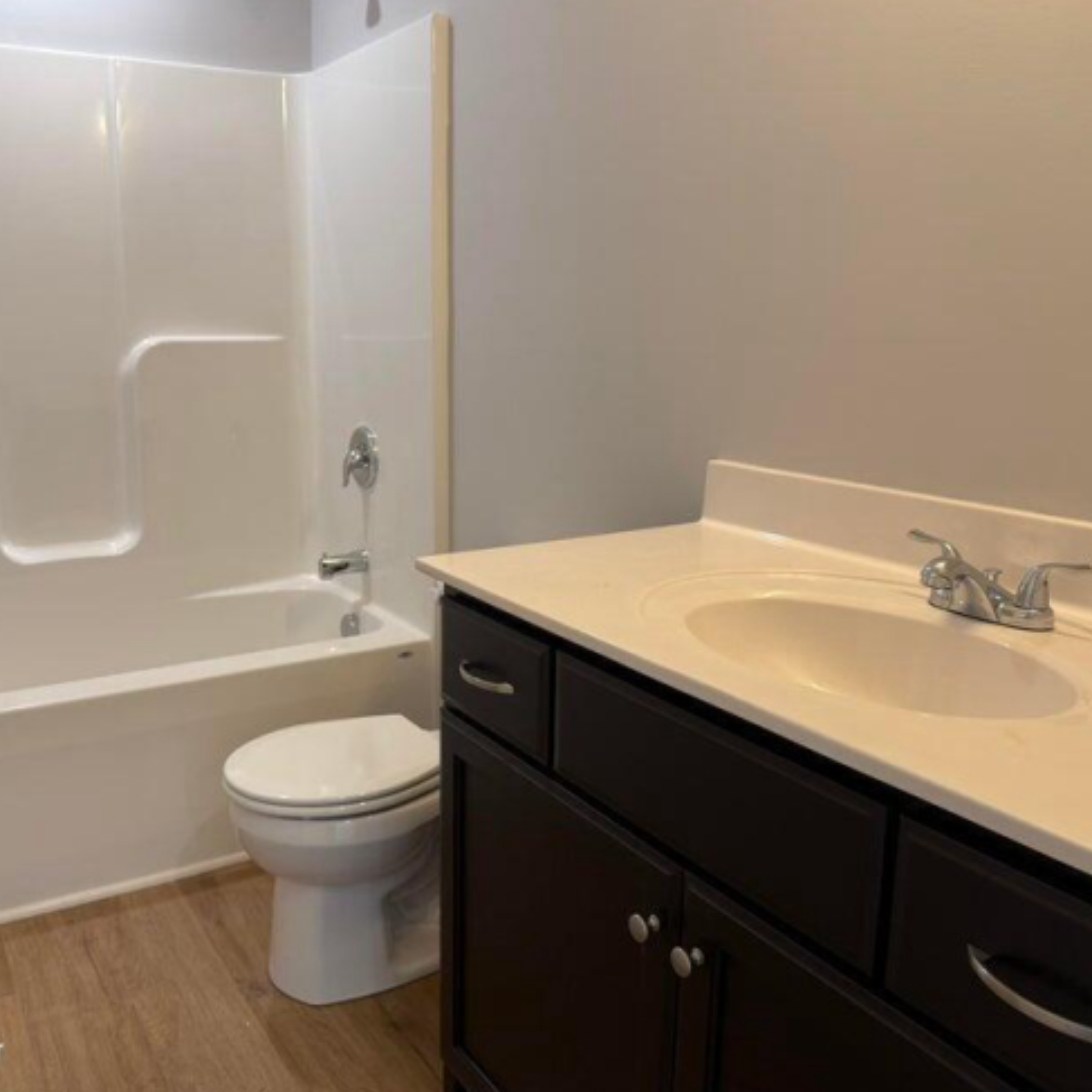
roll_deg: -0.6
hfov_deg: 55.3
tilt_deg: -10.7
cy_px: 540
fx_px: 1035
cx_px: 455
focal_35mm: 29
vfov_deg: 55.6
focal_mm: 6.76
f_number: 1.78
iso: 160
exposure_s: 1/120
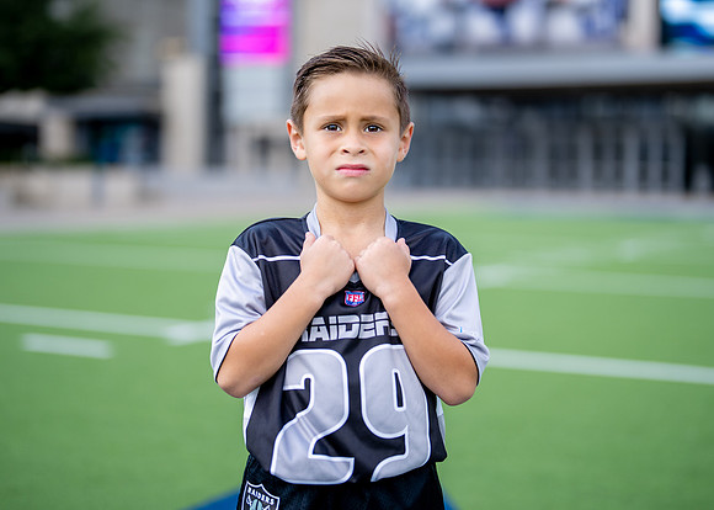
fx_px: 1235
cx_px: 363
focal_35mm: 61
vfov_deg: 23.3
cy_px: 226
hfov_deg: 32.2
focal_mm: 50
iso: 100
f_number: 1.2
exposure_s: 1/1600
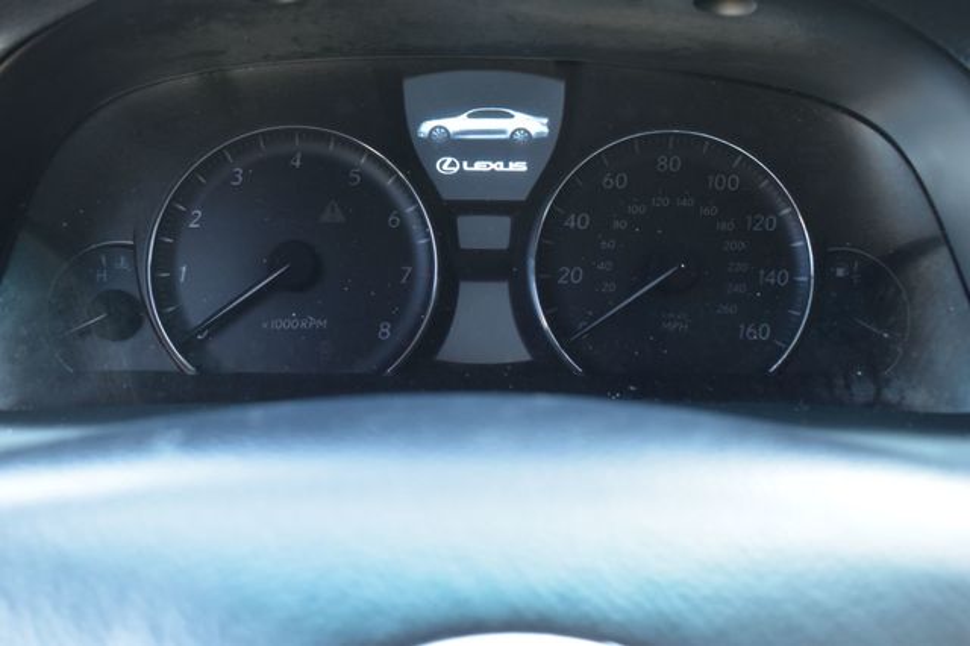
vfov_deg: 33.0
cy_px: 323
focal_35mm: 40
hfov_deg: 47.9
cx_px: 485
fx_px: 1091
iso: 1000
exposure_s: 1/15
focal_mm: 27
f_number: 6.3
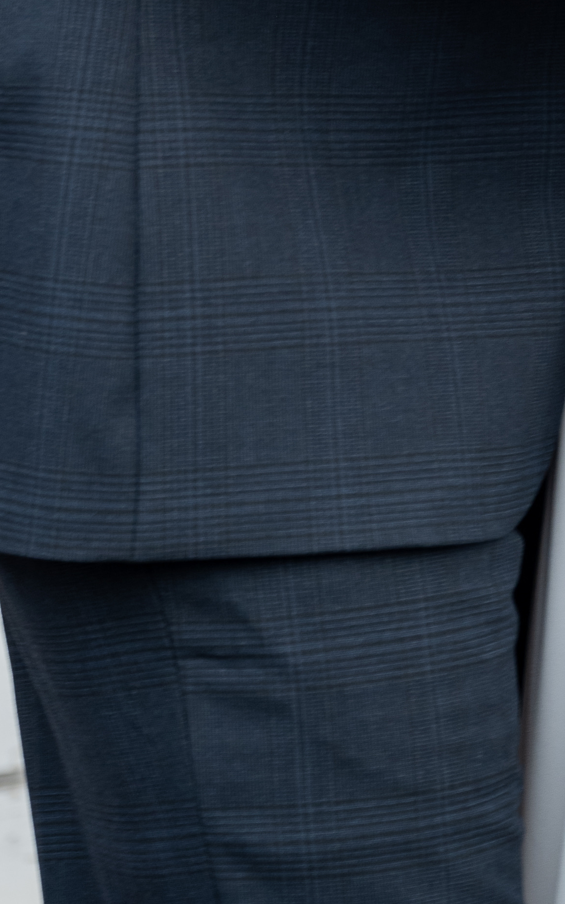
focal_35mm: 244
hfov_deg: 5.3
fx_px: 6012
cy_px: -698
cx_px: 751
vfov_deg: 8.3
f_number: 3.5
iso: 125
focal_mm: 55
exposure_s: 1/125
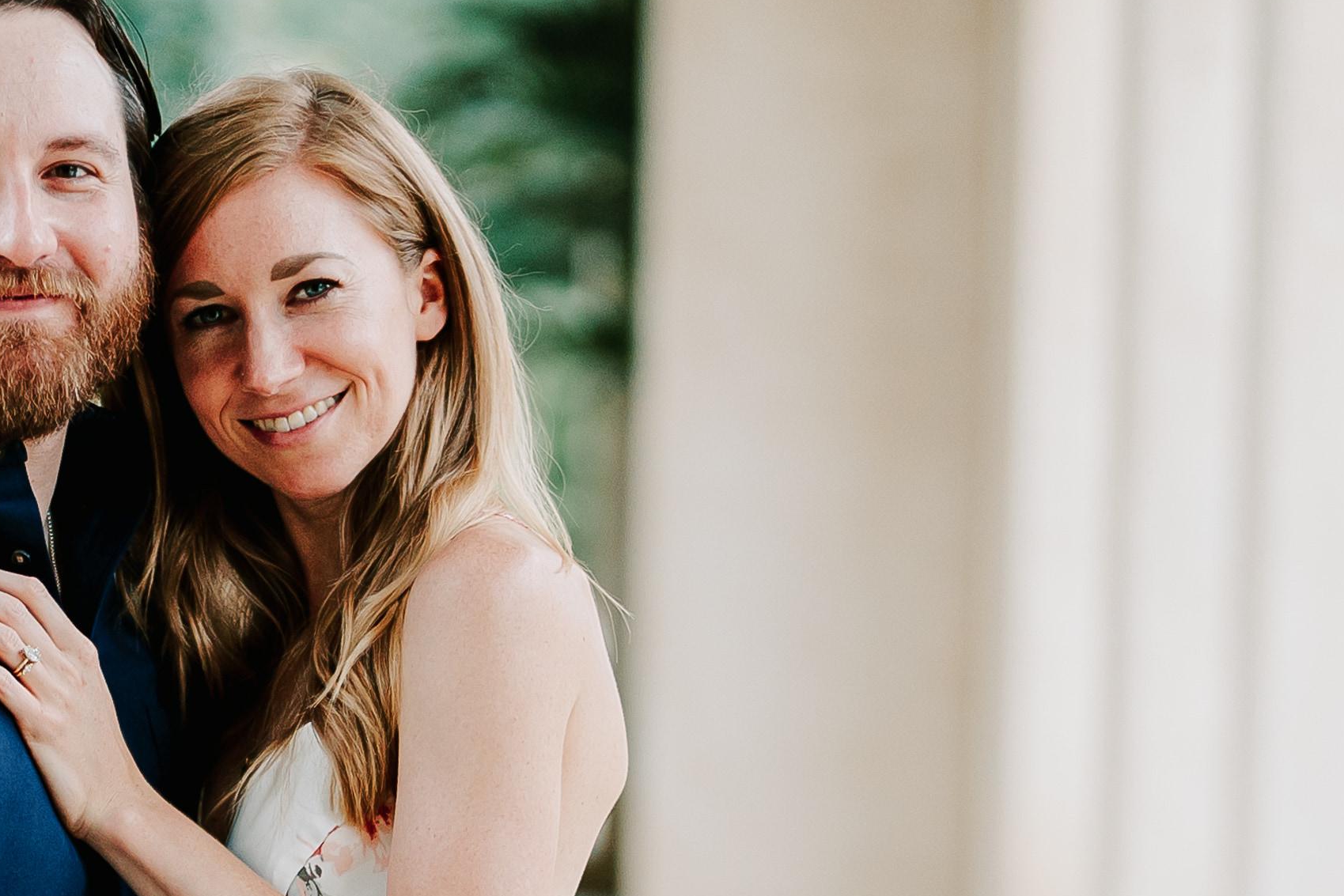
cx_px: 357
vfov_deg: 6.5
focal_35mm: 206
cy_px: 1494
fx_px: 7691
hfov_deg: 10.0
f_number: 1.2
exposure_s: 1/1250
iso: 200
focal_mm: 50
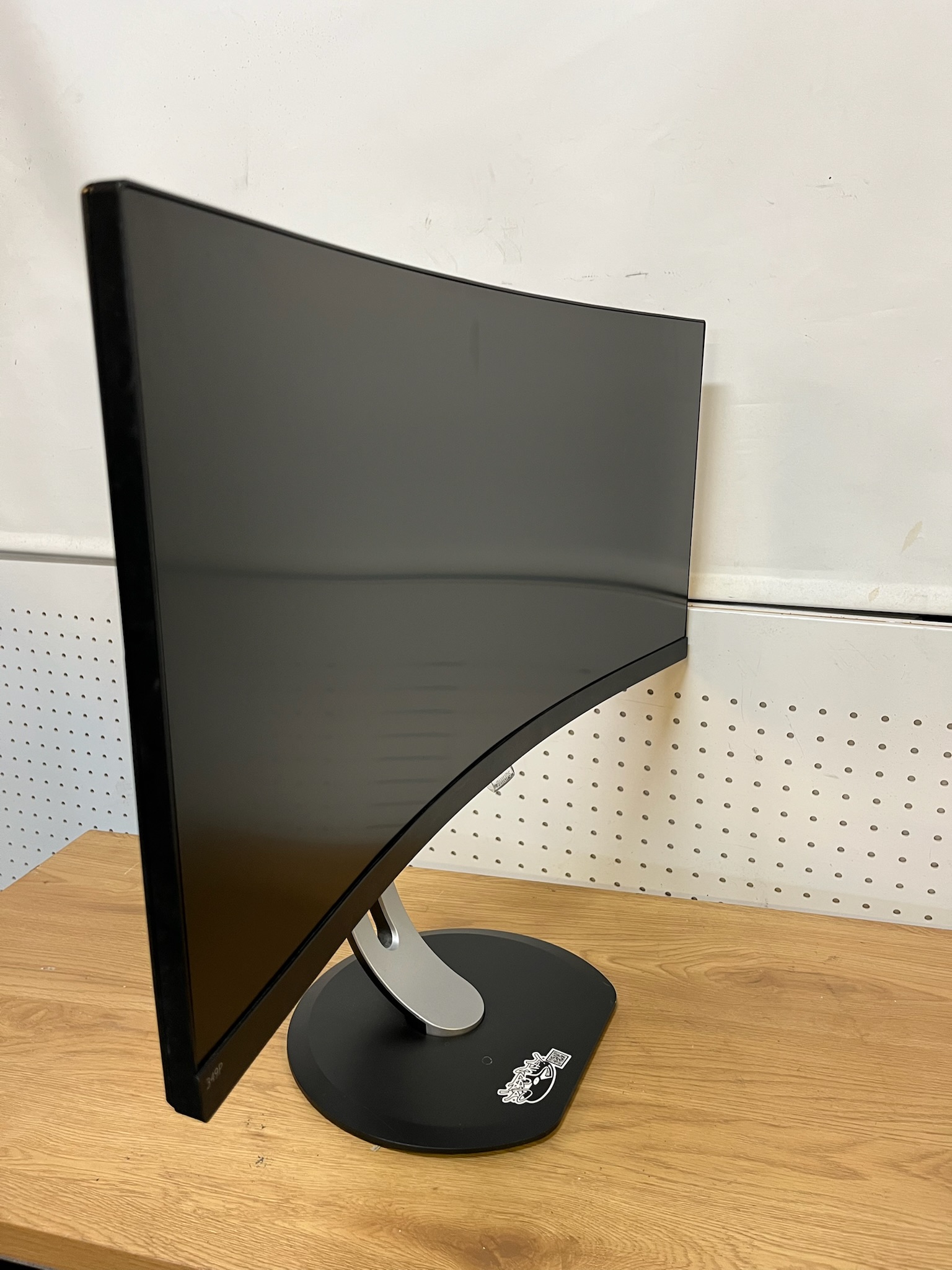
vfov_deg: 67.3
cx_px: 476
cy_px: 635
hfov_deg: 53.1
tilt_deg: -16.1
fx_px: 953
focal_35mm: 26
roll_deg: +0.5
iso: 80
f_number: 1.6
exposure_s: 1/50
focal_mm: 5.1
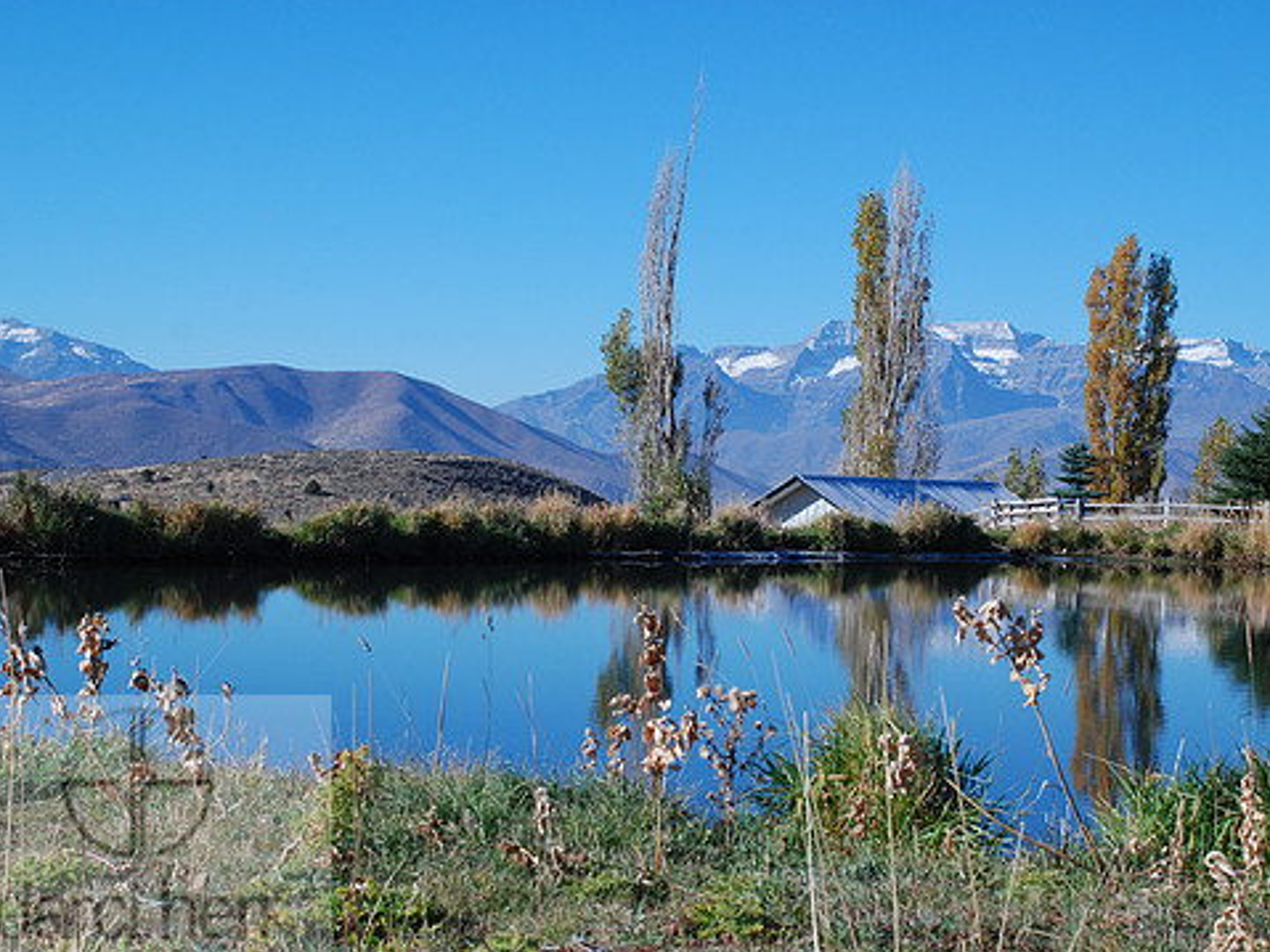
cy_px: 501
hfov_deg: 27.8
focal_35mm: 70
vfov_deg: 21.0
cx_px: 676
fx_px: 2568
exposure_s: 1/250
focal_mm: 40
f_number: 8
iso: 200
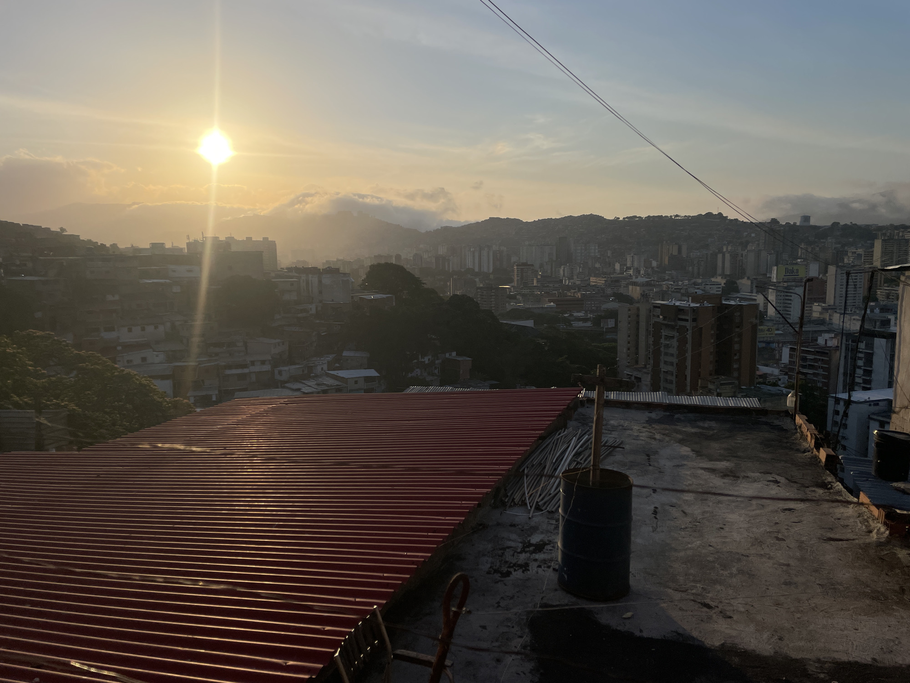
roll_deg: +0.3
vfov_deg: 53.1
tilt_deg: -8.8
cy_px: 342
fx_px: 683
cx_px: 455
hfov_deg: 67.3
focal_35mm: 26
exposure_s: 1/13333
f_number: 1.6
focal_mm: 4.2
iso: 32
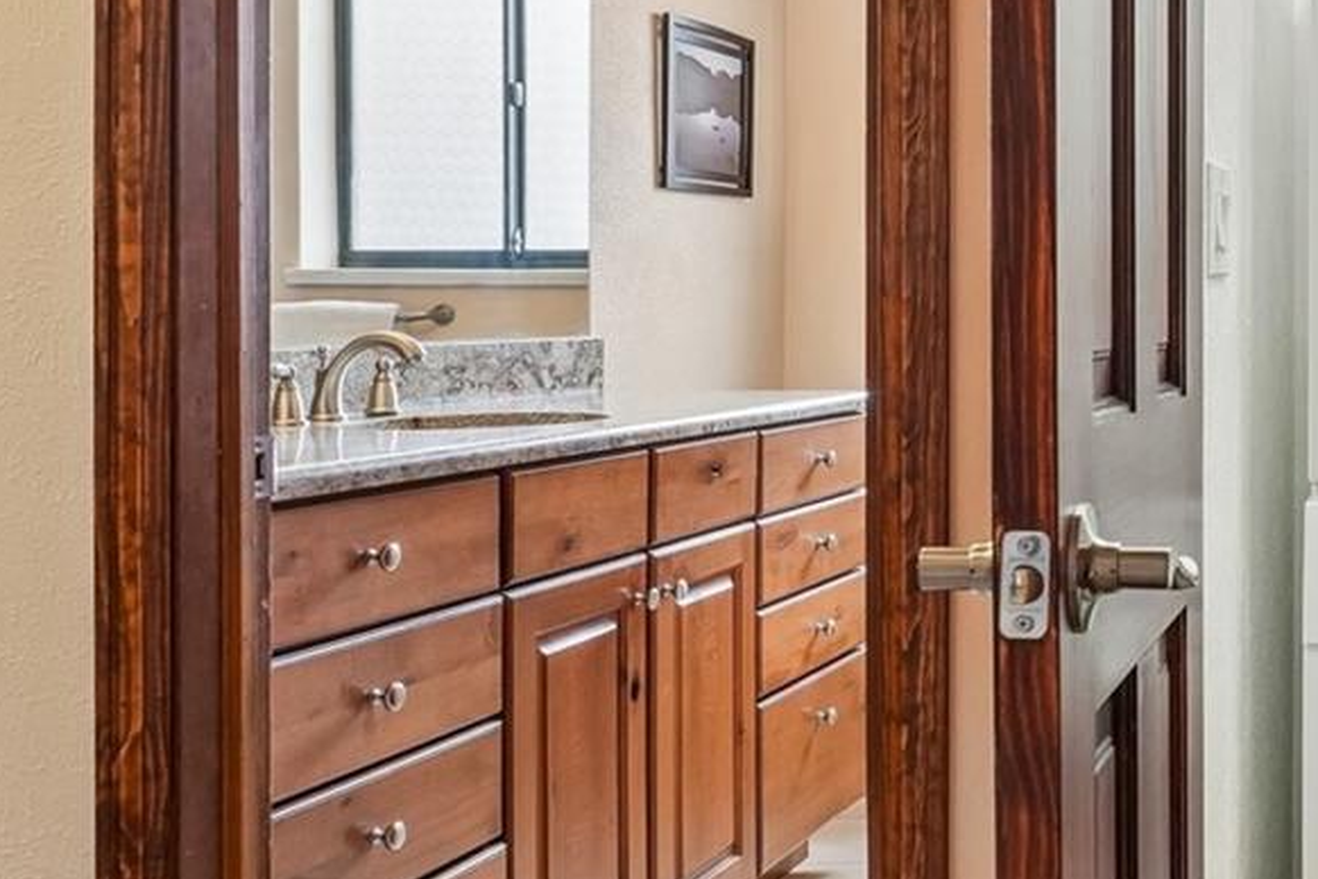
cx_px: 1508
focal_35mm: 45
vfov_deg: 29.6
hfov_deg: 35.7
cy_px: 362
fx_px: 1661
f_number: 8
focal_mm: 11
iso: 500
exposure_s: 1/20
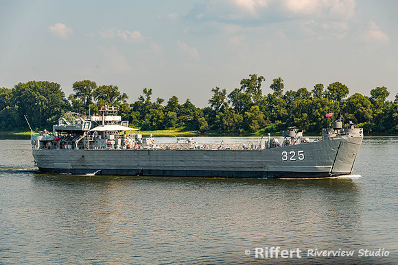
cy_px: 132
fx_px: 1415
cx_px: 199
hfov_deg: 16.0
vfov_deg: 10.7
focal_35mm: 128
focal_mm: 125
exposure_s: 1/200
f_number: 8
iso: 64
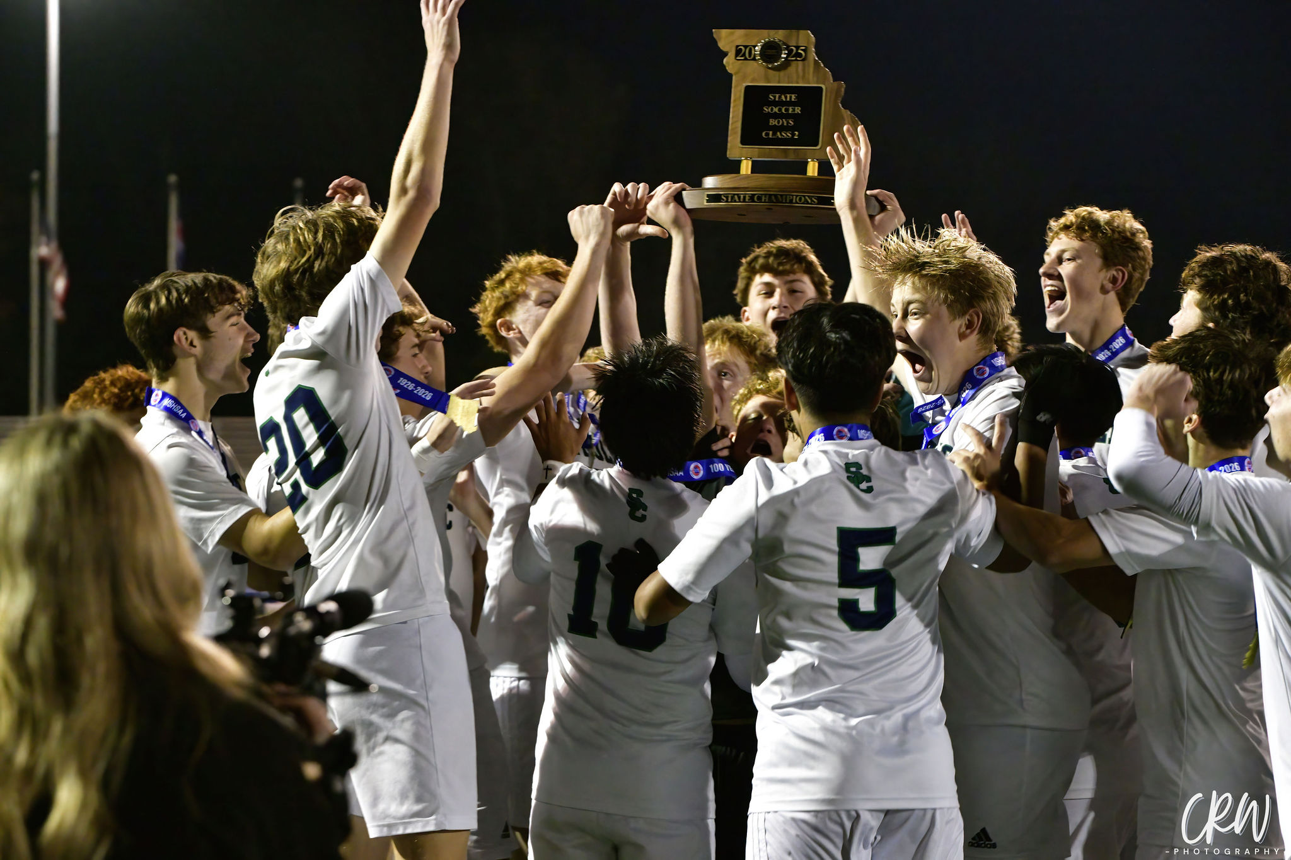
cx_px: 646
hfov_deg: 17.6
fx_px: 4159
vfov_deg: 11.8
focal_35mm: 116
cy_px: 430
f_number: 5.6
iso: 20000
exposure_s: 1/500
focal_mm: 116
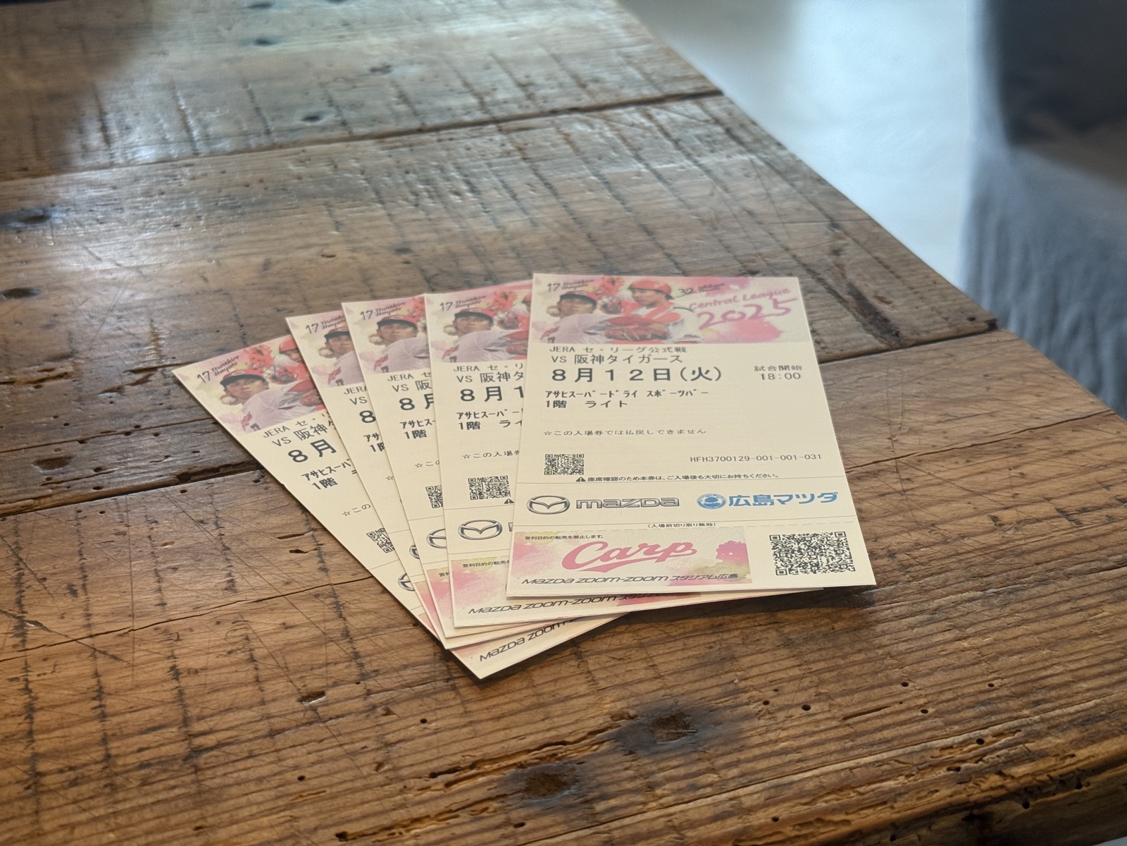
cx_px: 564
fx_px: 1563
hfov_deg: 39.7
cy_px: 423
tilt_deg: -31.5
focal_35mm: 48
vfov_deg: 30.3
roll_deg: +0.8
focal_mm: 6.76
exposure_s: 1/120
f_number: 1.78
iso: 80
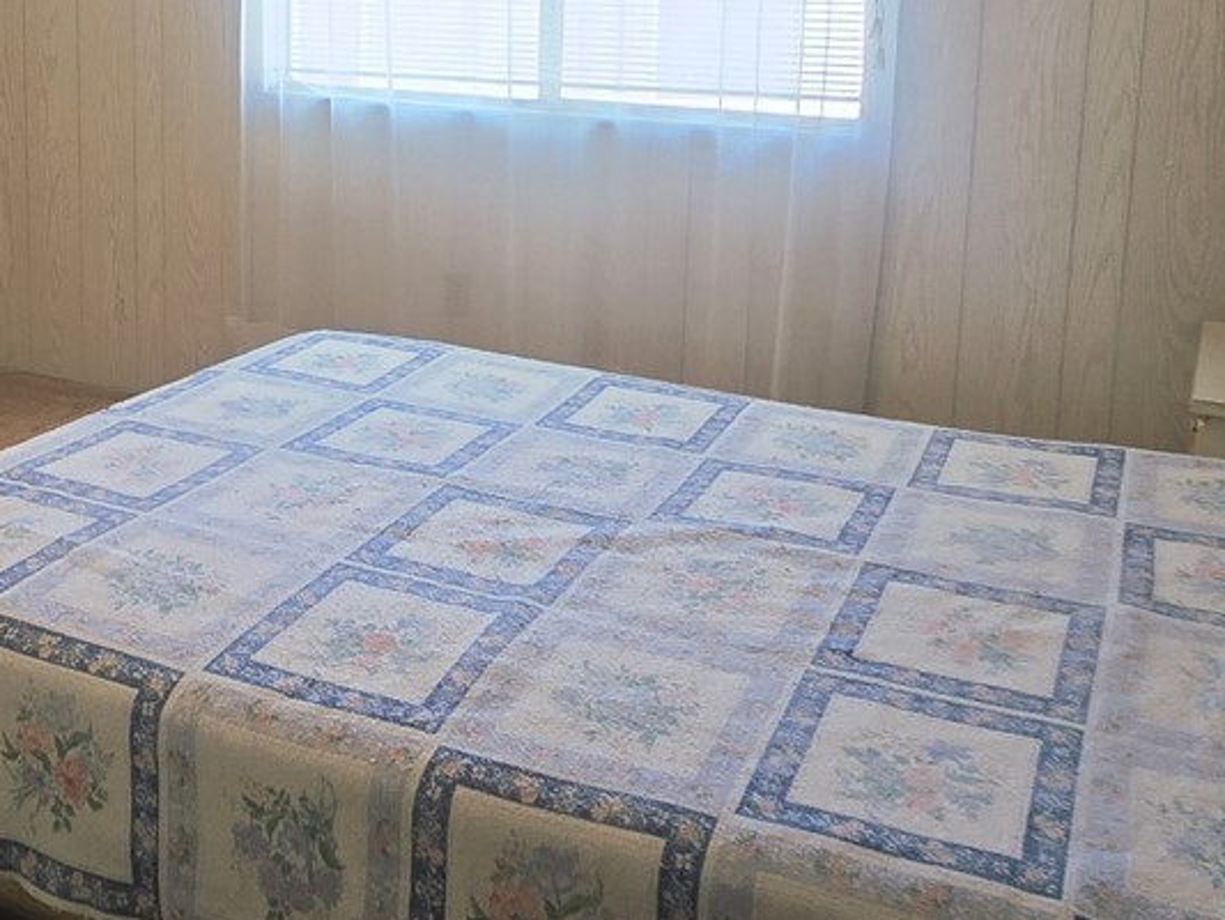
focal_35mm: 39
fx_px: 1380
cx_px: 402
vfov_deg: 35.4
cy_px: 159
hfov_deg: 47.0
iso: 64
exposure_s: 1/60
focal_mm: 2.2
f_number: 2.2
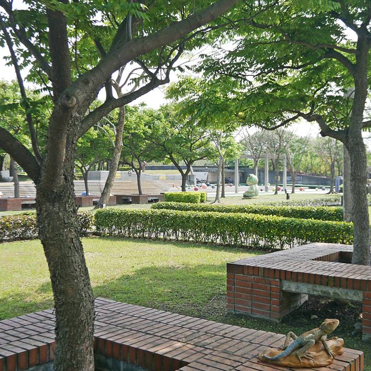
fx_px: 497
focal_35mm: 41
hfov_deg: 40.6
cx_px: 238
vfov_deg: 40.9
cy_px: 189
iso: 200
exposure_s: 1/500
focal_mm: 17
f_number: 4
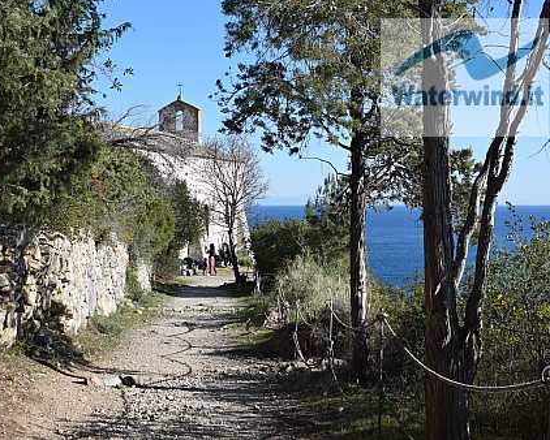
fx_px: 807
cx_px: 237
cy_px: 219
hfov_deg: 37.6
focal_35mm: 50
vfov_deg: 30.5
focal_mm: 29
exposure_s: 1/320
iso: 200
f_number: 10
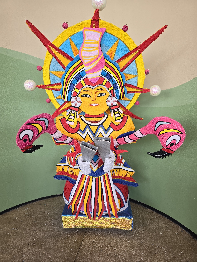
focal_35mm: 23
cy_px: 131
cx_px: 98
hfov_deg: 58.9
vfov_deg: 73.9
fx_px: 175
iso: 64
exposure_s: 1/180
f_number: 1.7
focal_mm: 6.3
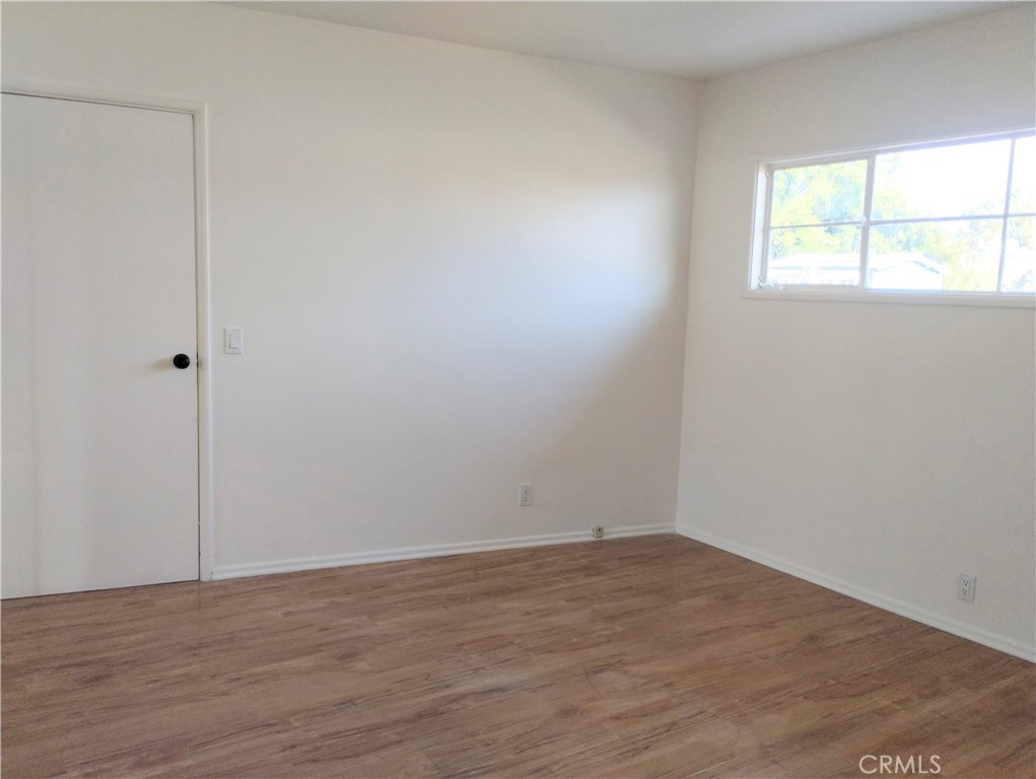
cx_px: 518
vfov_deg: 49.8
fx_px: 839
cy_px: 390
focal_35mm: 28
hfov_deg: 63.4
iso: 221
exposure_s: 1/120
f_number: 1.8
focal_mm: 4.27
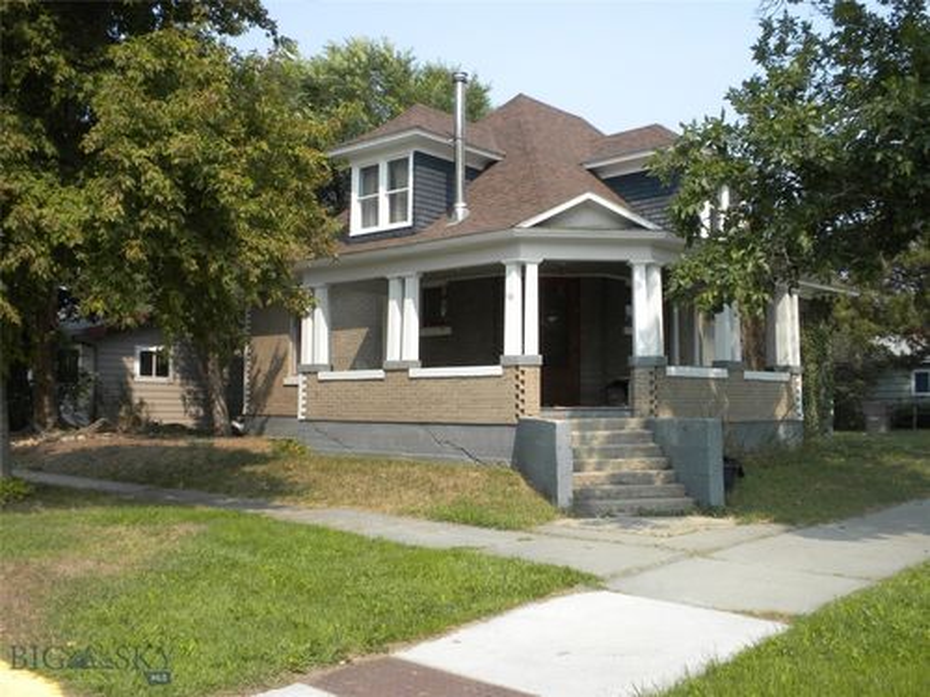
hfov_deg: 50.1
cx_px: 465
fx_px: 994
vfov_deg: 38.7
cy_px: 348
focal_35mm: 37
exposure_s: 1/74.7
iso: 64
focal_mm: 6.6
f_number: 10
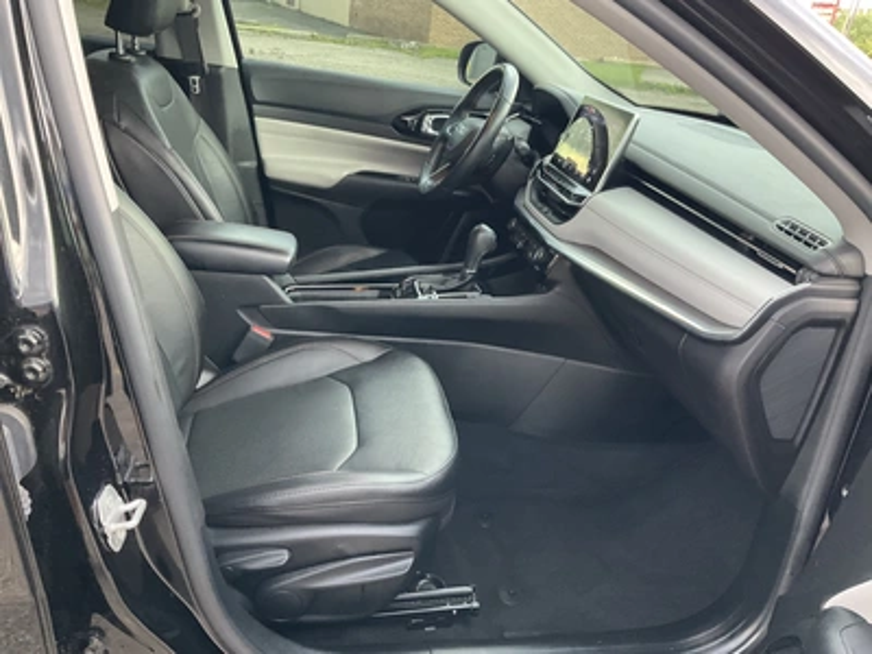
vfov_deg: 48.2
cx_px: 436
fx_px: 731
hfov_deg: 61.7
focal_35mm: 29
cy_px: 327
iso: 160
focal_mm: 3
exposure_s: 1/60
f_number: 1.8
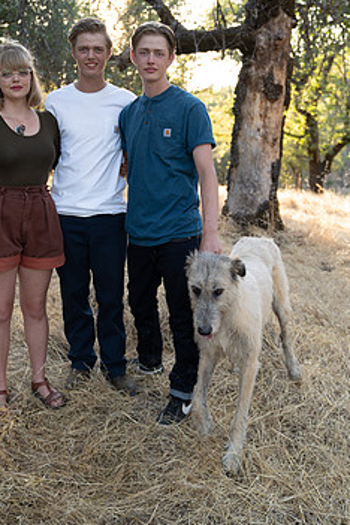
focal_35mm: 41
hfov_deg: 32.5
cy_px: 229
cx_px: 133
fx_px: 598
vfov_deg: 47.3
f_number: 2.8
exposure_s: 1/160
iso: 250
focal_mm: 32
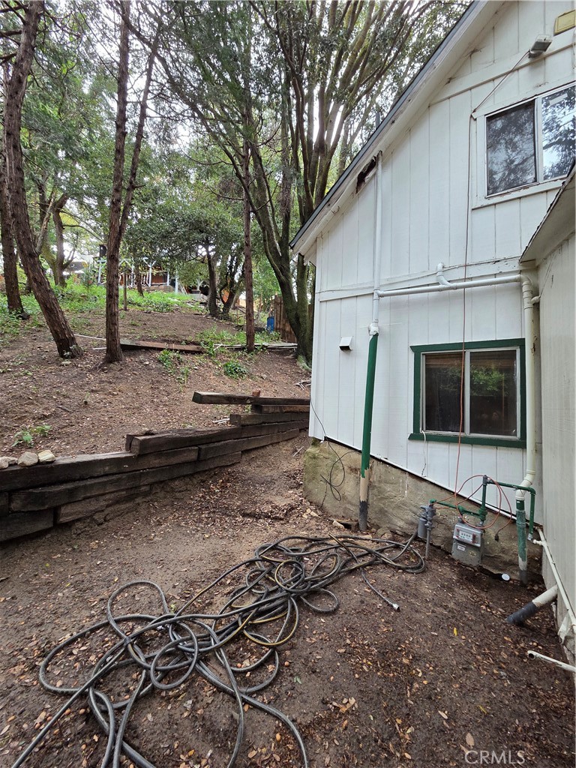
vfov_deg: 106.2
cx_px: 288
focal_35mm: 13
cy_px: 384
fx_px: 288
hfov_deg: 89.9
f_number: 2.2
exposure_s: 1/120
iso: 250
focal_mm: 2.2
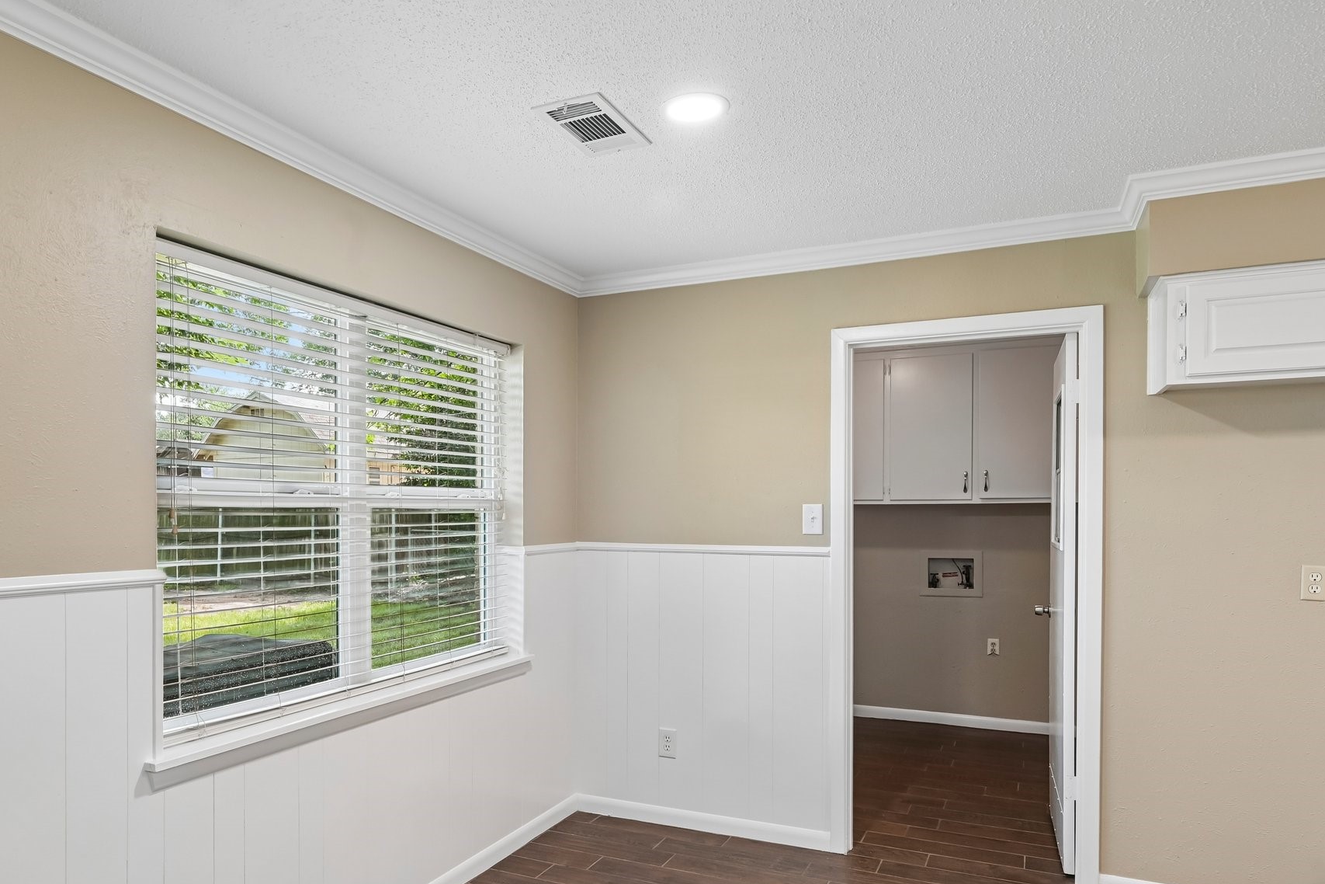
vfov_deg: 52.9
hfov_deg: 73.3
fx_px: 883
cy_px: 513
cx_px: 559
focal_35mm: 24
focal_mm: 20
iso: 400
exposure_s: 1/20
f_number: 8
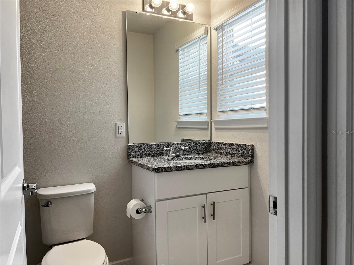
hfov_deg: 67.3
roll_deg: +0.6
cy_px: 132
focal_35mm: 26
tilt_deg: -3.2
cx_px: 177
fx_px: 266
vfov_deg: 53.1
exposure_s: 1/120
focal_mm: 5.7
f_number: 1.5
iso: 80
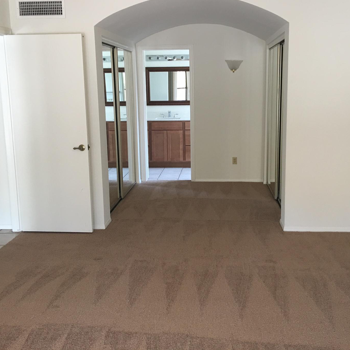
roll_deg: +0.7
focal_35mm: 38
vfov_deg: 43.8
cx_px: 188
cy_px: 156
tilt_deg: -8.7
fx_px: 435
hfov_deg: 43.8
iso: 32
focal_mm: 4.15
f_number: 2.2
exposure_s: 1/15
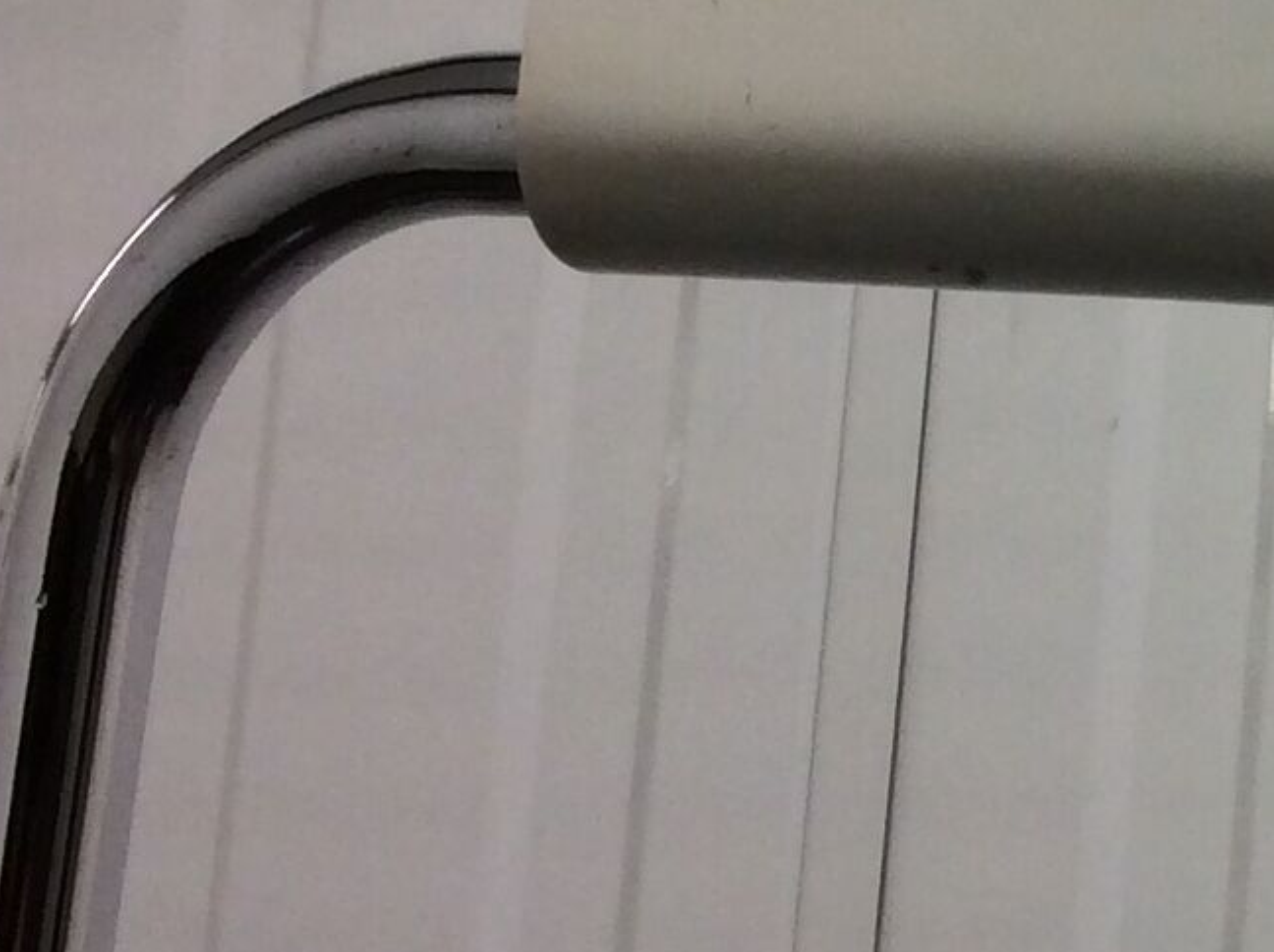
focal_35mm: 128
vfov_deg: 11.4
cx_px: 2237
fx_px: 4704
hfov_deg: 13.9
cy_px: -57
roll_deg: -3.7
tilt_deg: +10.2
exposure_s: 1/100
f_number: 2.4
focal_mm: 3.3
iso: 50
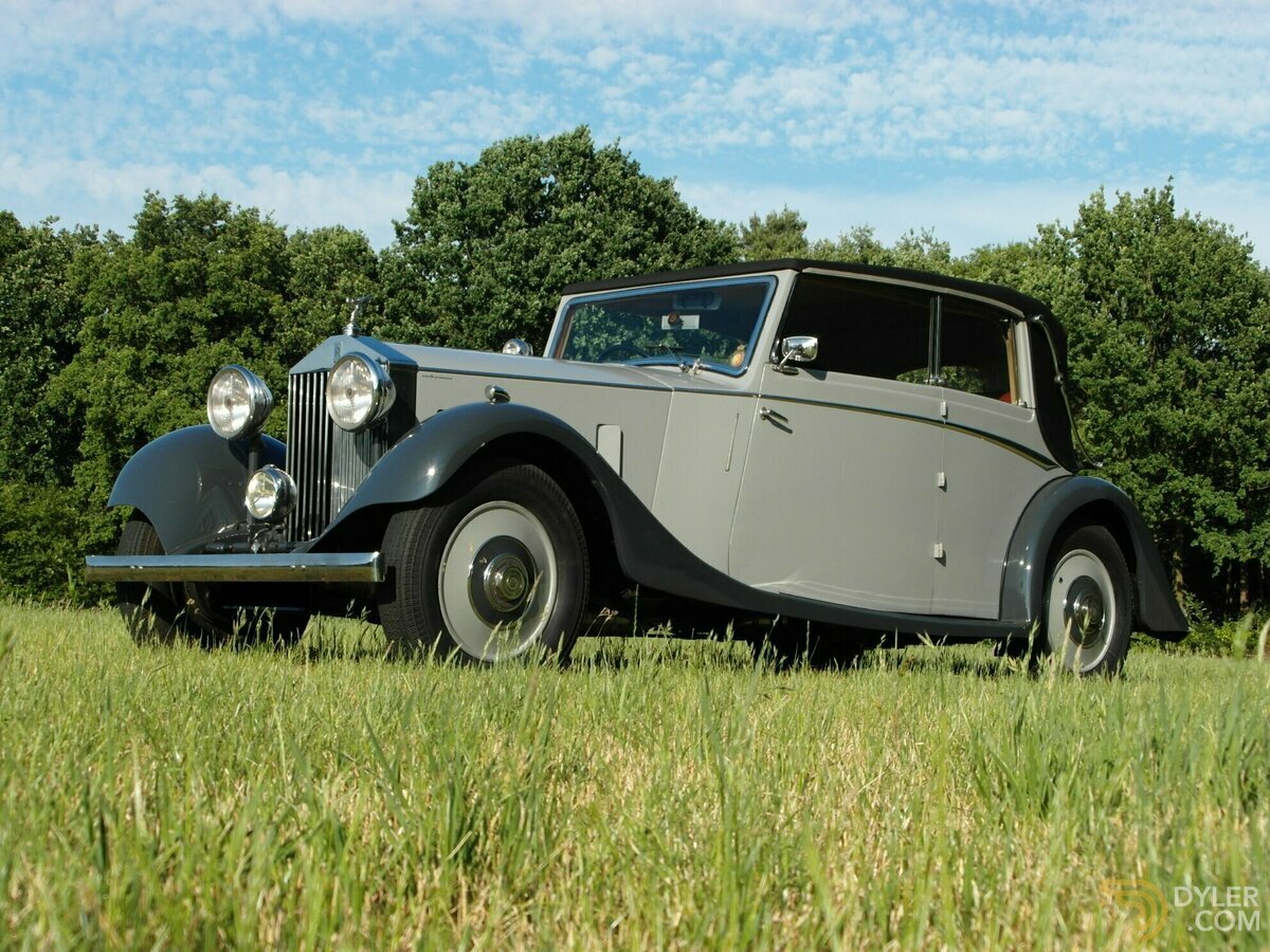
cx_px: 635
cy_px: 476
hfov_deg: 30.3
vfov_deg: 22.9
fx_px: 2348
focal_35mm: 64
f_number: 4
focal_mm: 11.4
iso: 100
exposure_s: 1/750
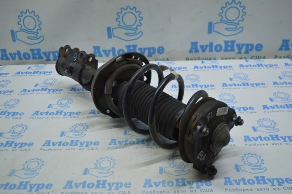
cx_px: 146
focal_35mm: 36
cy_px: 97
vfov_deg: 36.8
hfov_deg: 53.2
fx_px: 292
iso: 400
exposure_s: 1/100
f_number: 4
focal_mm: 24
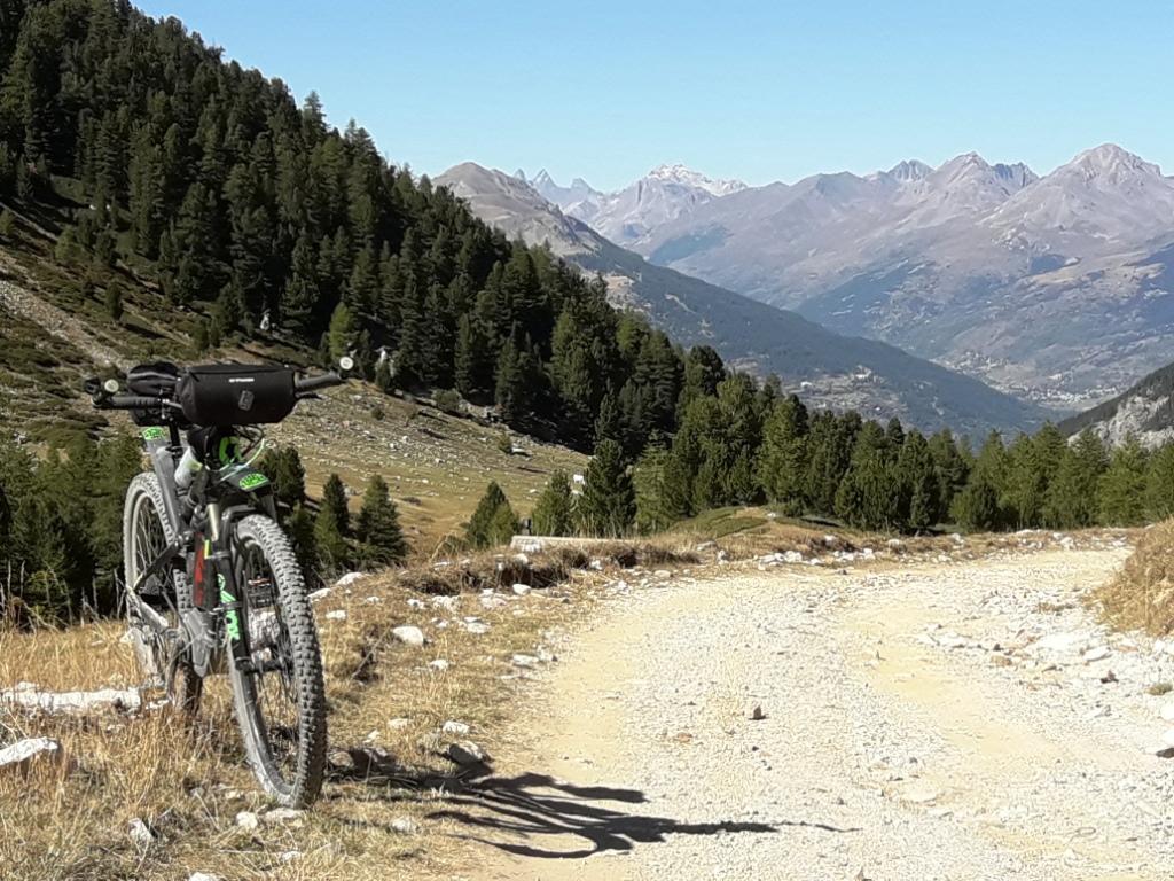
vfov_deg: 49.7
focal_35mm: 28
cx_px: 587
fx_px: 950
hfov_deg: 63.4
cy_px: 440
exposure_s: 1/1416
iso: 40
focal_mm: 3.7
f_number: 1.9
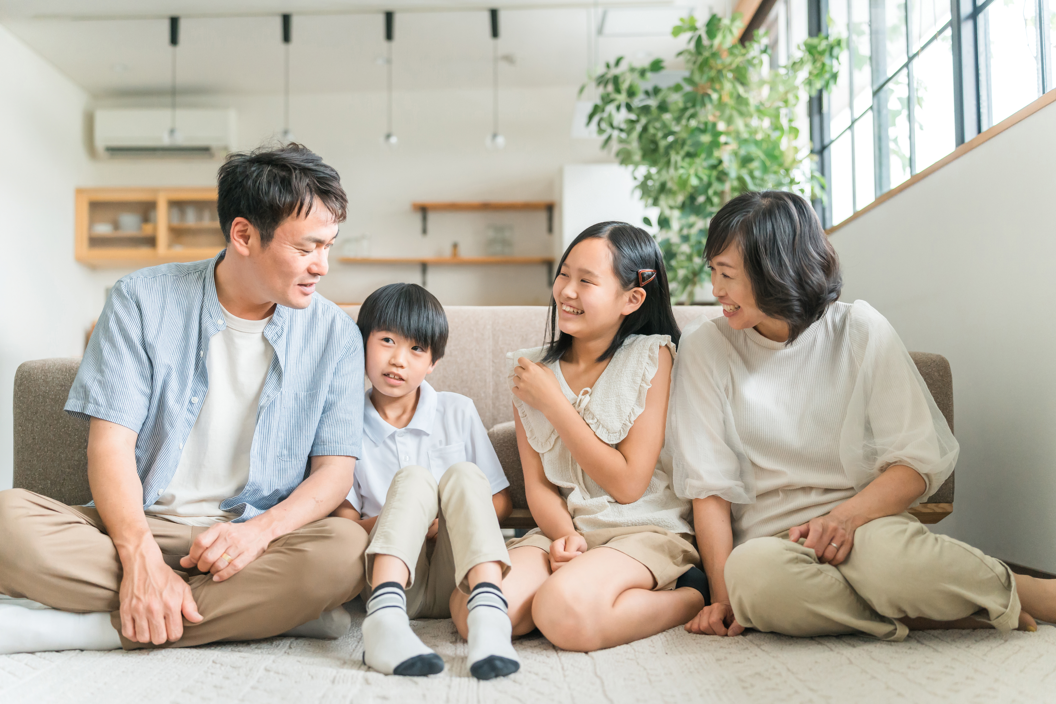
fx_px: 1232
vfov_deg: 31.9
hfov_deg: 46.4
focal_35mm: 42
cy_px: 352
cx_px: 528
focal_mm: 42
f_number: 2.2
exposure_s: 1/200
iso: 1600
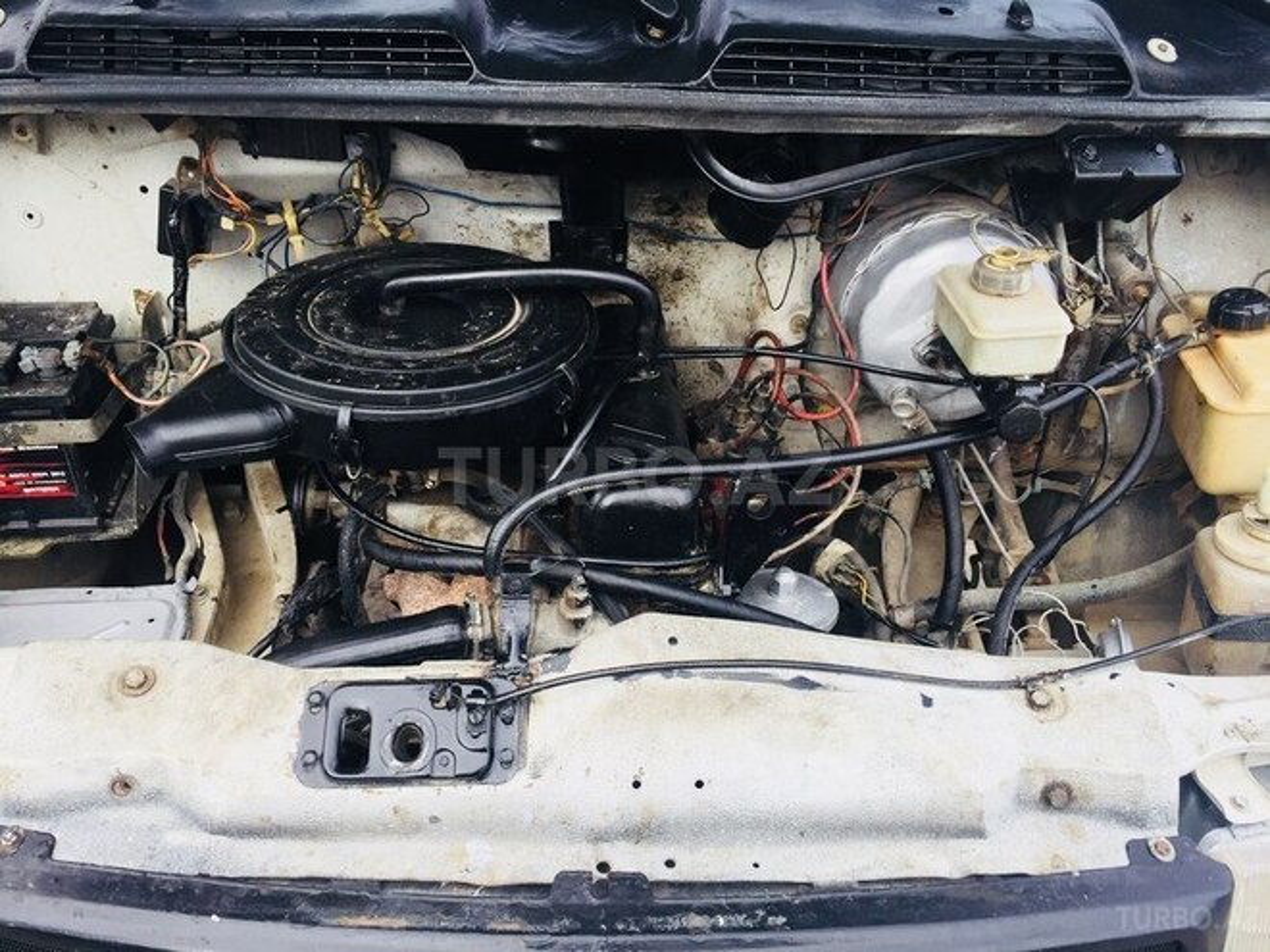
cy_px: 476
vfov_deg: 48.2
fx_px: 1064
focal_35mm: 29
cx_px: 635
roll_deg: -2.8
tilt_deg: -33.0
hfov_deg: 61.7
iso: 32
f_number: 2.2
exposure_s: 1/430
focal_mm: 4.15
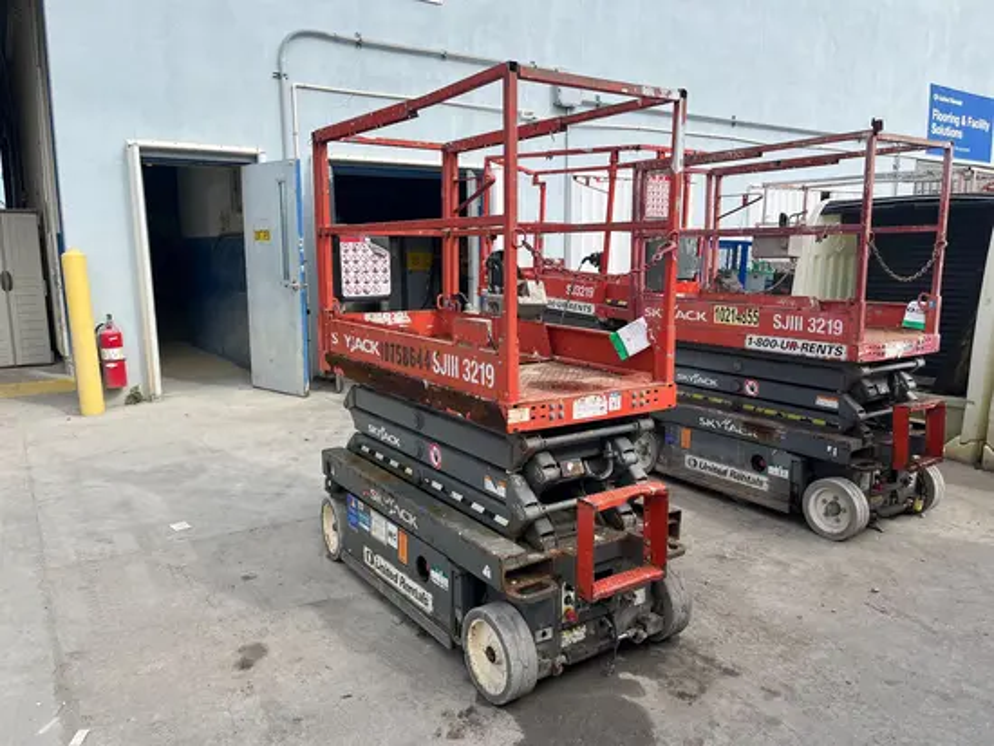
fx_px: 747
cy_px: 373
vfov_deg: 53.1
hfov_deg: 67.3
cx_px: 497
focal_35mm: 26
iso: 50
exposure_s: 1/2137
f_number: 1.6
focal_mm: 5.1
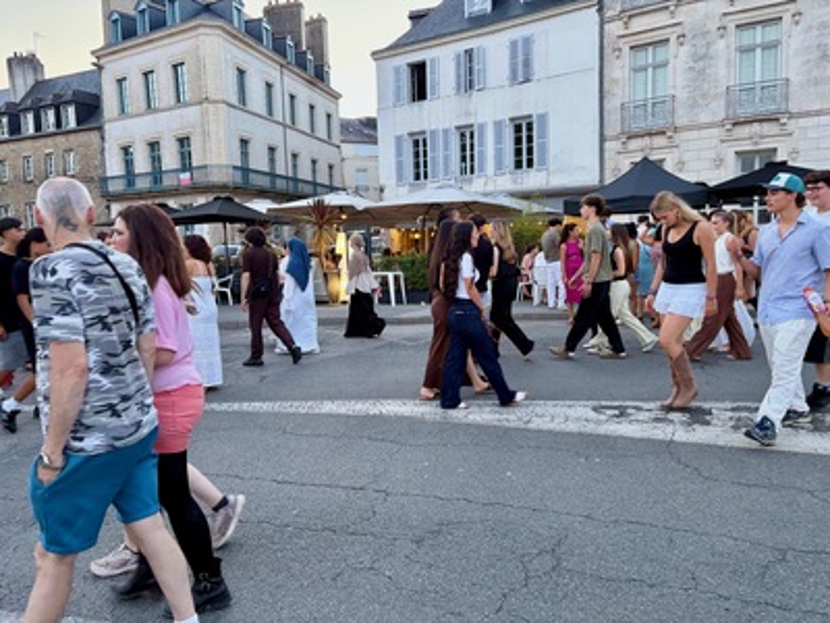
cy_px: 312
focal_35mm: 26
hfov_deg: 67.3
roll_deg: +2.1
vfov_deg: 53.1
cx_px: 415
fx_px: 623
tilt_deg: -4.1
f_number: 1.6
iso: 250
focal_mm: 5.96
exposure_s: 1/60
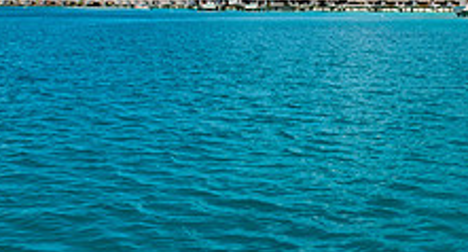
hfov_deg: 26.8
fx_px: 909
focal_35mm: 74
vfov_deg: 15.6
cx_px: 499
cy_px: 24
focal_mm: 24
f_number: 8
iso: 160
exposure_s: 1/200
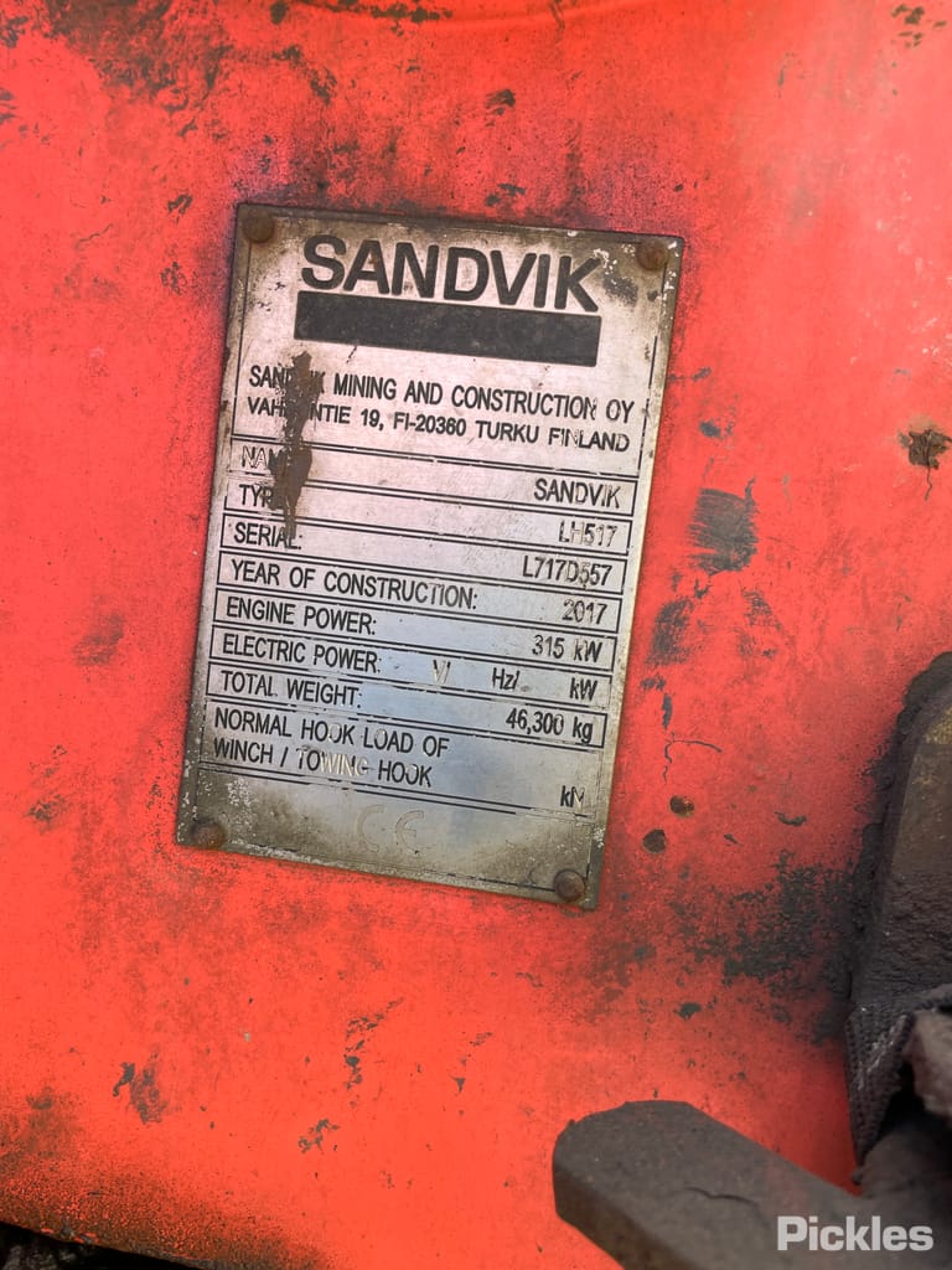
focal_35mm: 26
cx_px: 476
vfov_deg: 67.3
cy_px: 635
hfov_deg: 53.1
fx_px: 953
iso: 32
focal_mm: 4.2
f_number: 1.6
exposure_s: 1/237
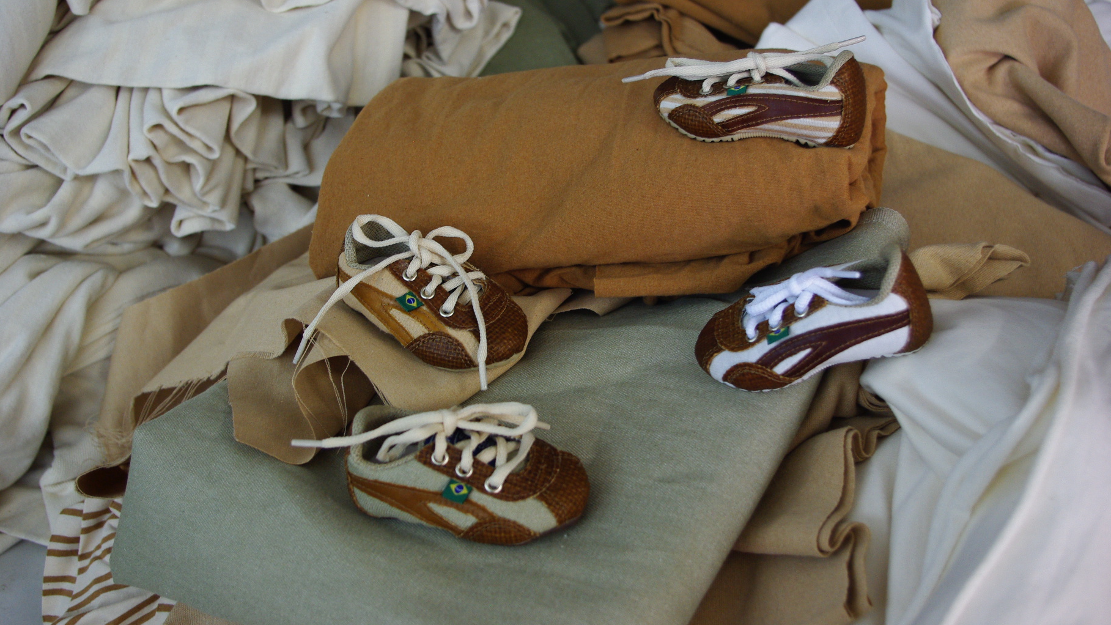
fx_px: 1208
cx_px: 556
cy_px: 305
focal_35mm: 41
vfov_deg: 29.0
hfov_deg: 49.4
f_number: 4
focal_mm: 26.25
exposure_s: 1/15
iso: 400
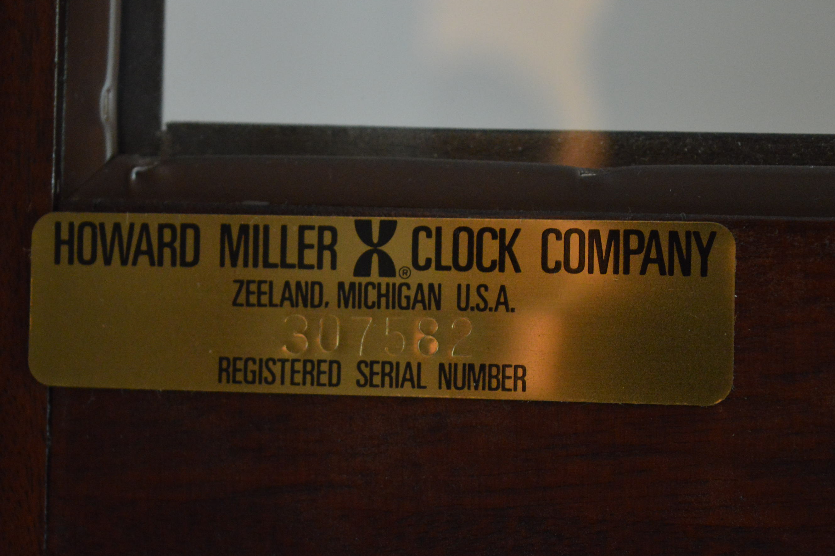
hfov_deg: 23.9
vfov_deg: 16.0
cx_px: 372
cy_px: 311
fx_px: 1970
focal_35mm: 85
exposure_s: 1/40
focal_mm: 50
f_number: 5.6
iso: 3200
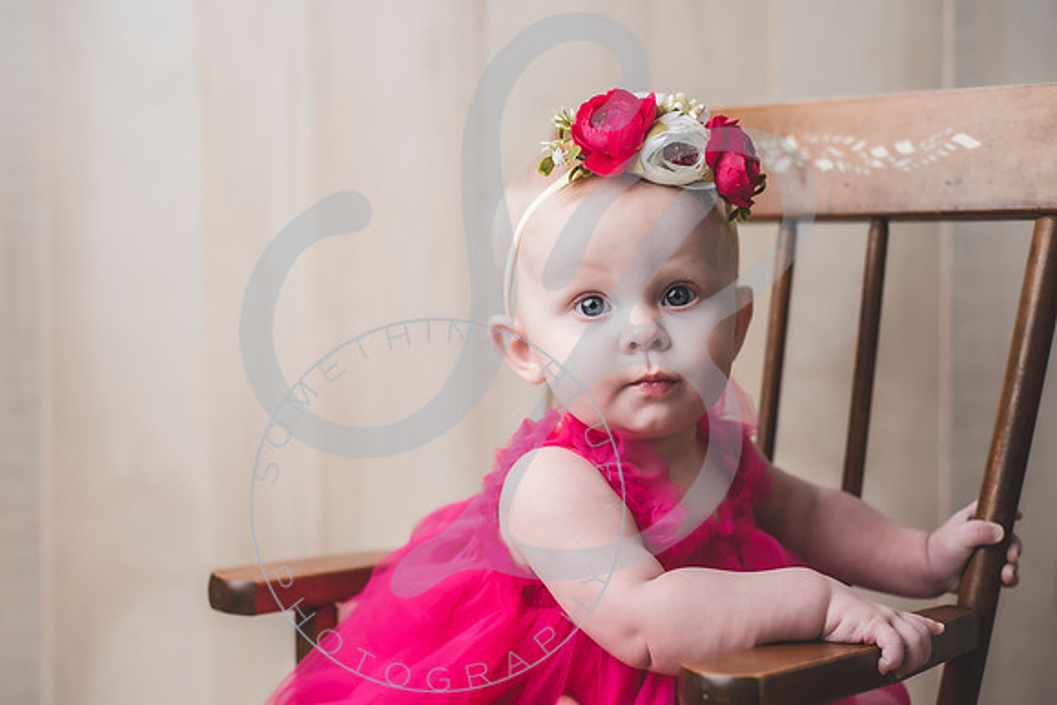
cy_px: 364
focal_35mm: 52
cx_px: 508
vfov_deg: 25.9
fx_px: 1534
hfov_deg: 38.0
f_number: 2.8
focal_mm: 50
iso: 200
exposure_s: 1/200
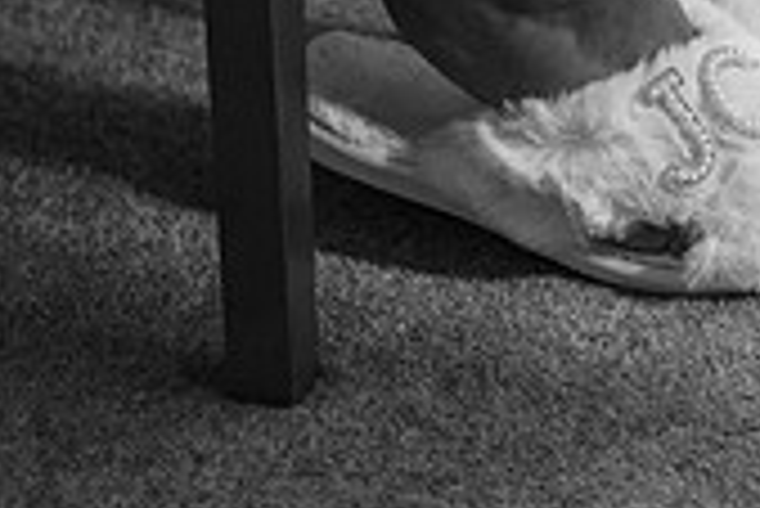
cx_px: 576
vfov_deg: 4.7
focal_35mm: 291
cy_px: 85
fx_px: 6148
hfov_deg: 7.1
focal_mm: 85
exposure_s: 1/200
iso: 640
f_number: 1.8
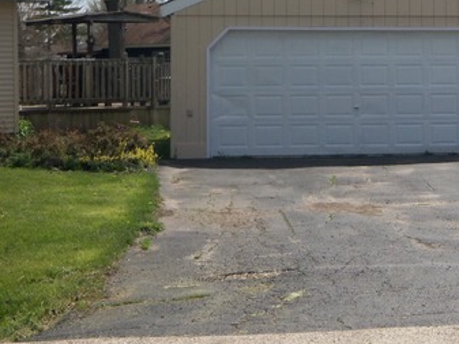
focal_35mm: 93
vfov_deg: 15.8
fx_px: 1234
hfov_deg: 20.8
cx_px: 380
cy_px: 91
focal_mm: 8.7
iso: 64
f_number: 4.6
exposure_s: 1/500
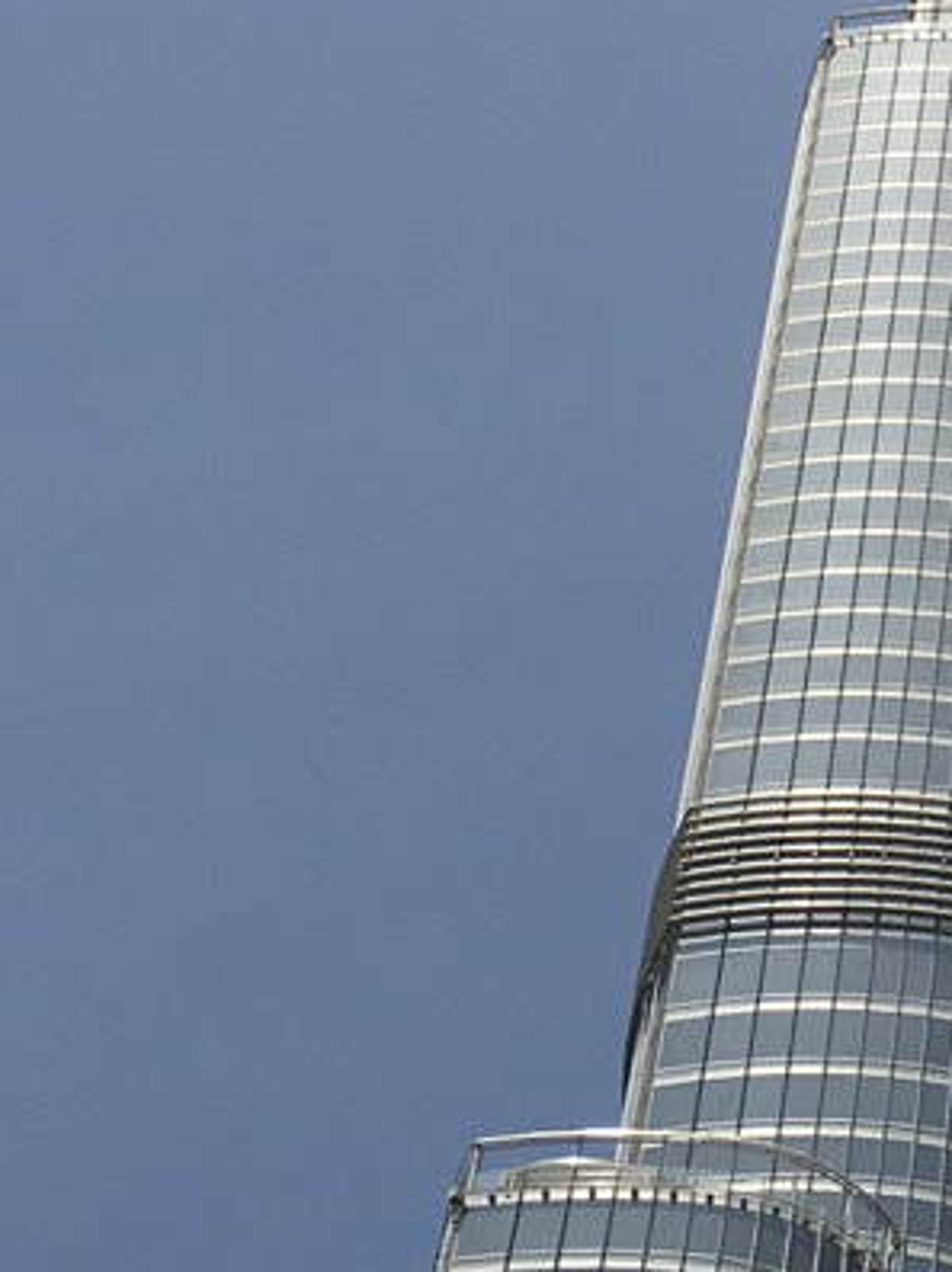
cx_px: 1612
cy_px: 324
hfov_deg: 11.8
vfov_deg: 16.8
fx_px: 4297
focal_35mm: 117
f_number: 2.2
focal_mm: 4.15
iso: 25
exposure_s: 1/3205
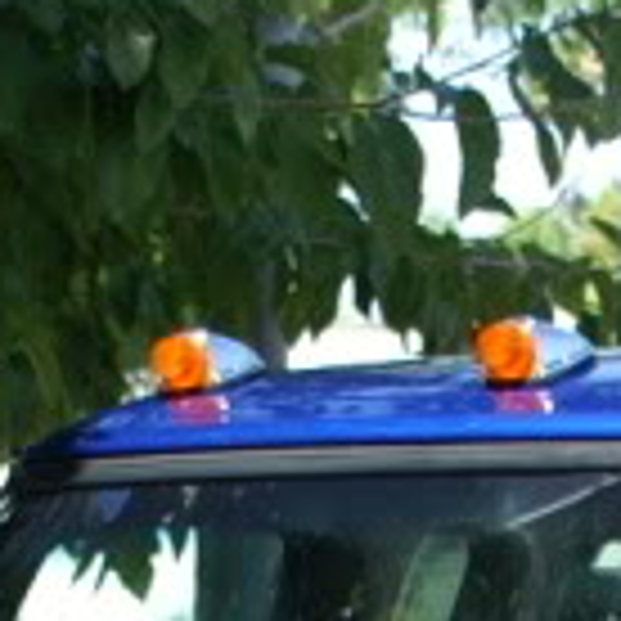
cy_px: 1508
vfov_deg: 5.1
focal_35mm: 330
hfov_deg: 5.3
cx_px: 529
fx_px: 6701
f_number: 5.6
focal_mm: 35
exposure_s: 1/320
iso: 100
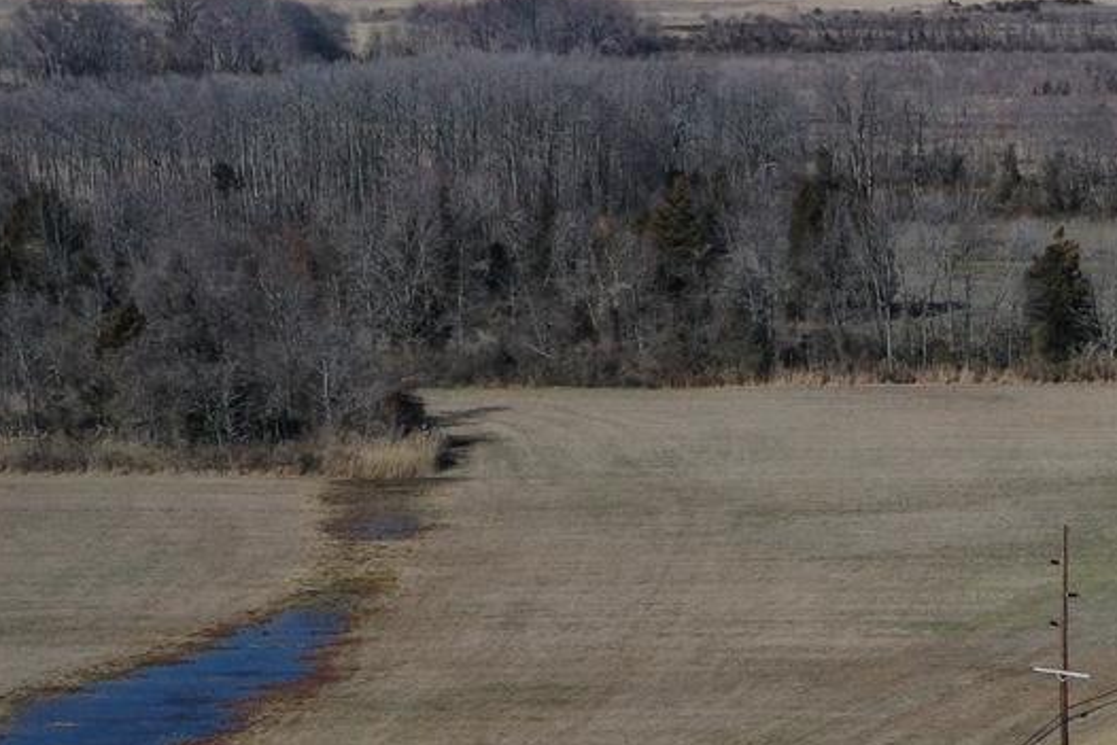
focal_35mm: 109
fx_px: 3383
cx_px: 1438
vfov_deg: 11.9
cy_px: 1179
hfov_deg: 17.6
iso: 100
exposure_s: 1/640
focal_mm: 10.26
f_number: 6.3
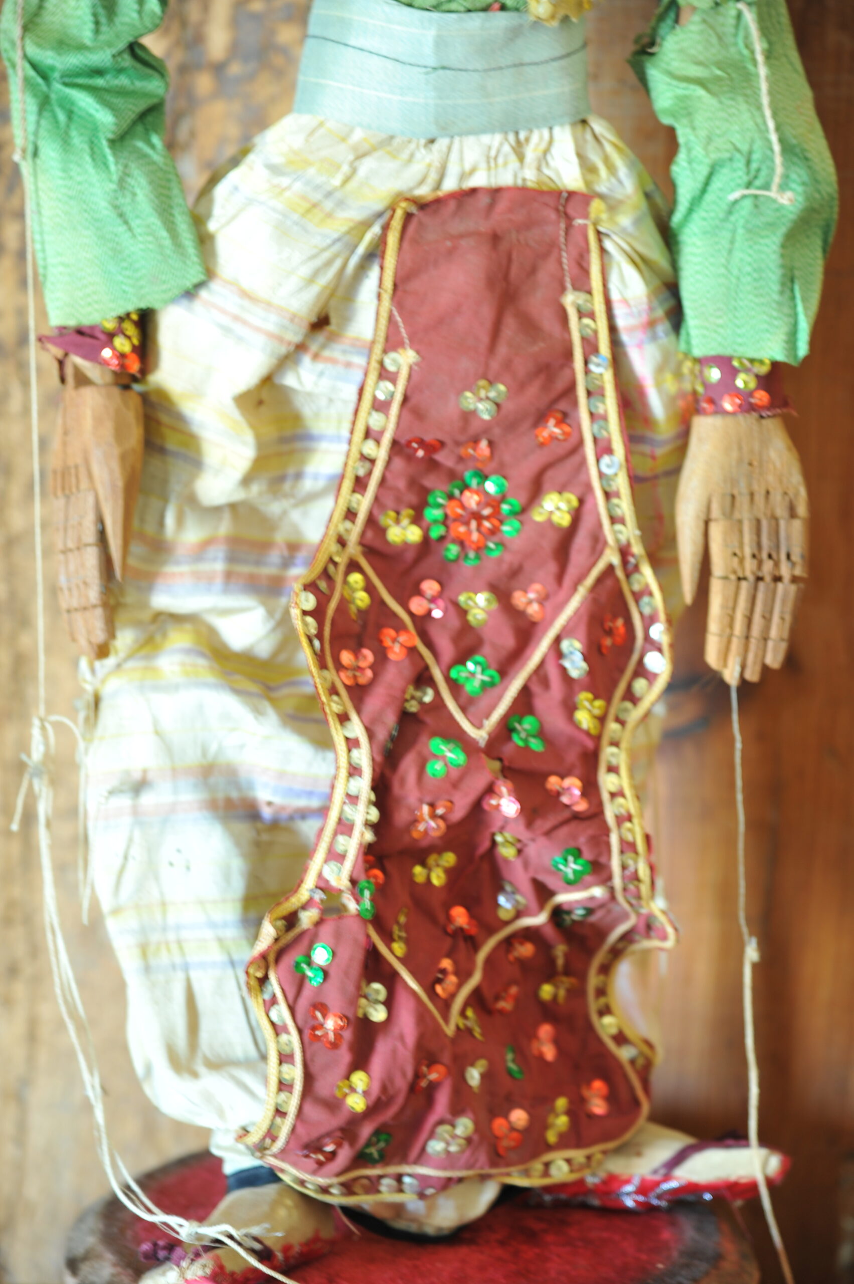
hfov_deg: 11.4
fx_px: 4276
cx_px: 427
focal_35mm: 120
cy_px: 642
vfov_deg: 17.1
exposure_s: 1/1.3
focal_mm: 120
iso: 200
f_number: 4.5
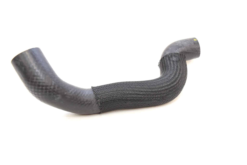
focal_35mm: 44
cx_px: 124
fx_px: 299
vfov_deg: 30.9
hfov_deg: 44.9
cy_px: 82
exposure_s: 1/125
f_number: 5.6
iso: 400
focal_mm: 29
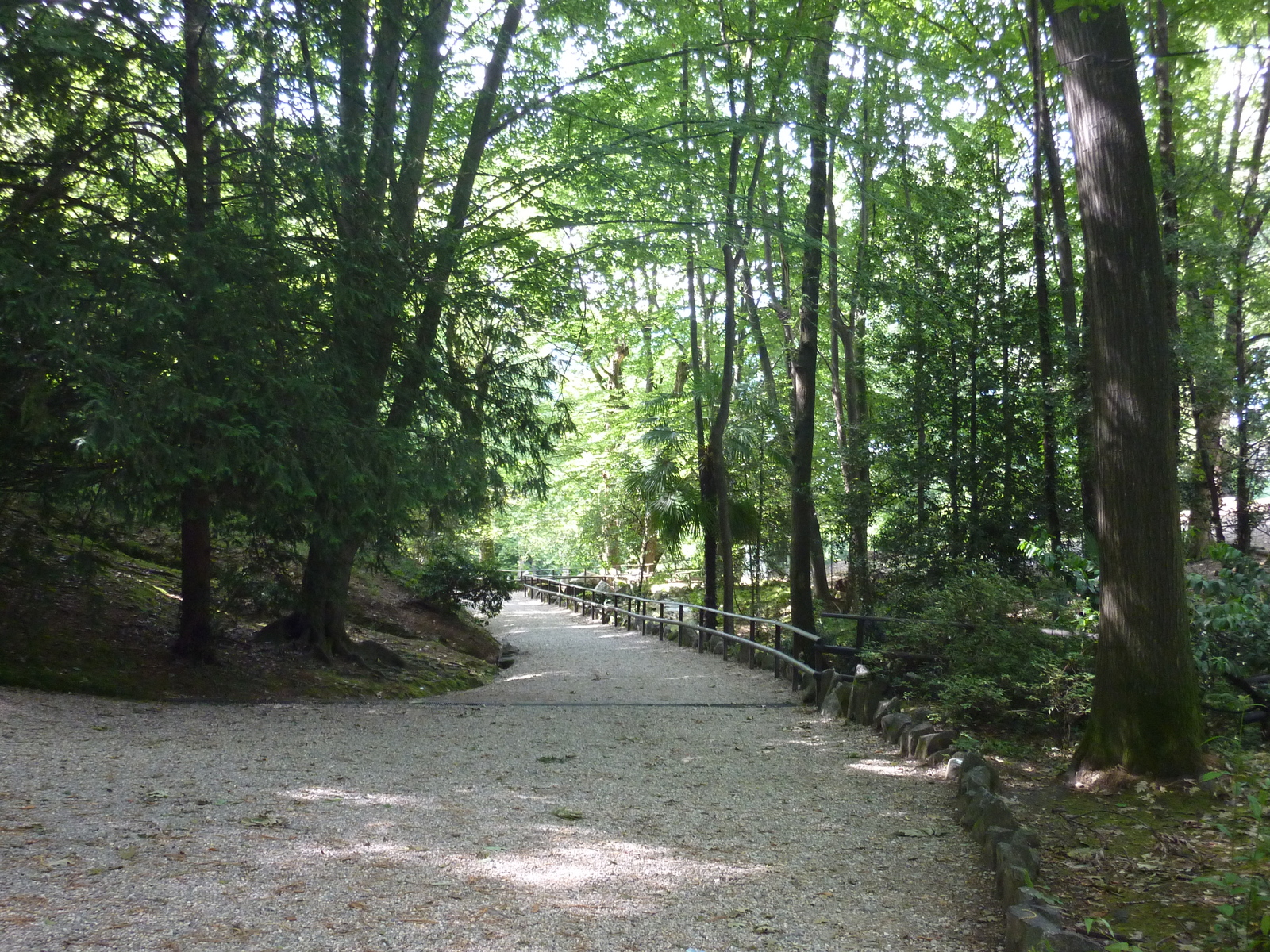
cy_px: 476
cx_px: 635
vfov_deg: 44.2
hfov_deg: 56.8
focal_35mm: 32
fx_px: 1174
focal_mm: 5.3
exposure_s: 1/30
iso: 250
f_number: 3.5
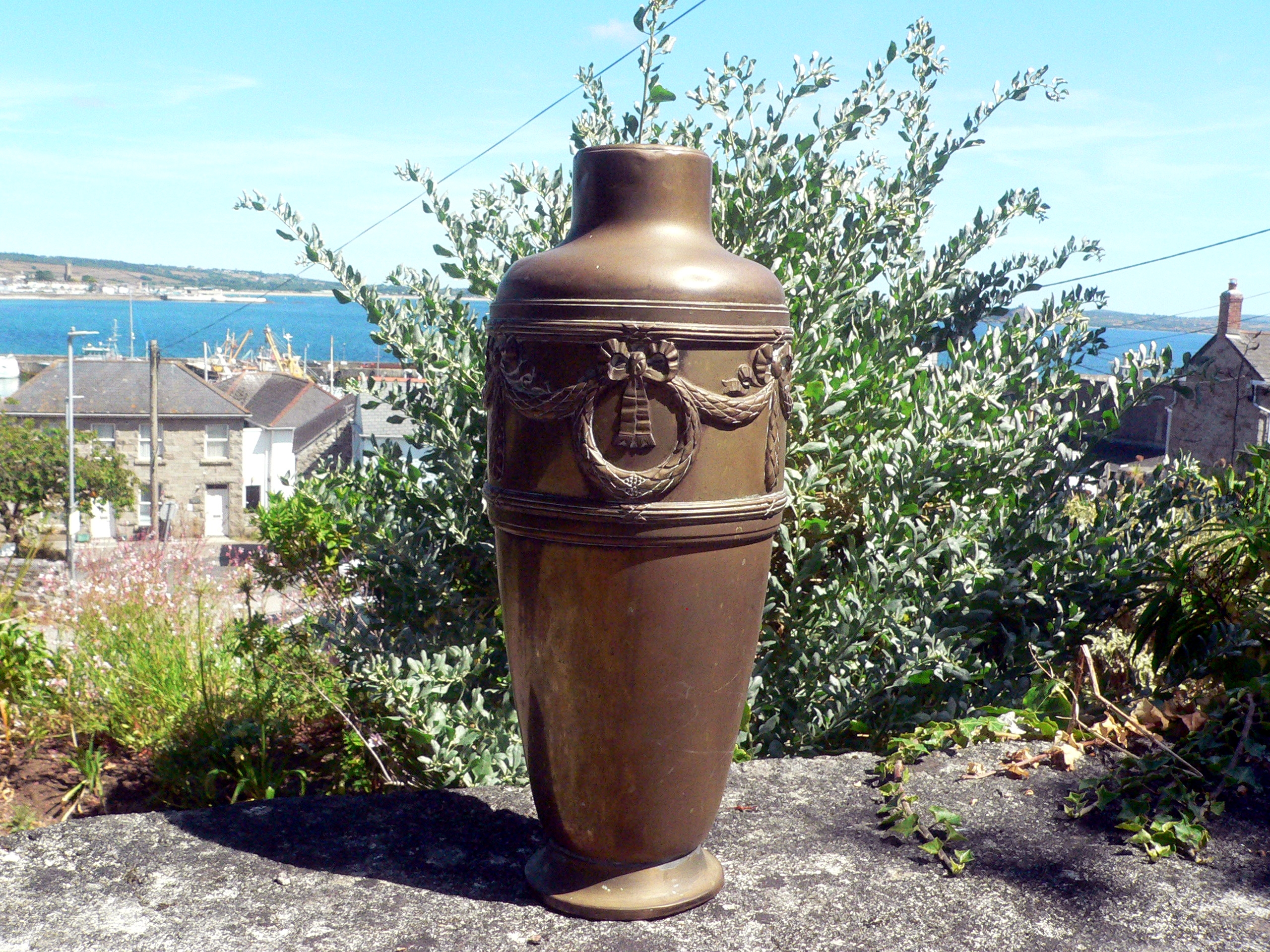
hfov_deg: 51.4
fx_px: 1321
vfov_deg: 39.7
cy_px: 476
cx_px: 635
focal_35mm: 36
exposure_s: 1/1000
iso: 400
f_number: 5.6
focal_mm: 6
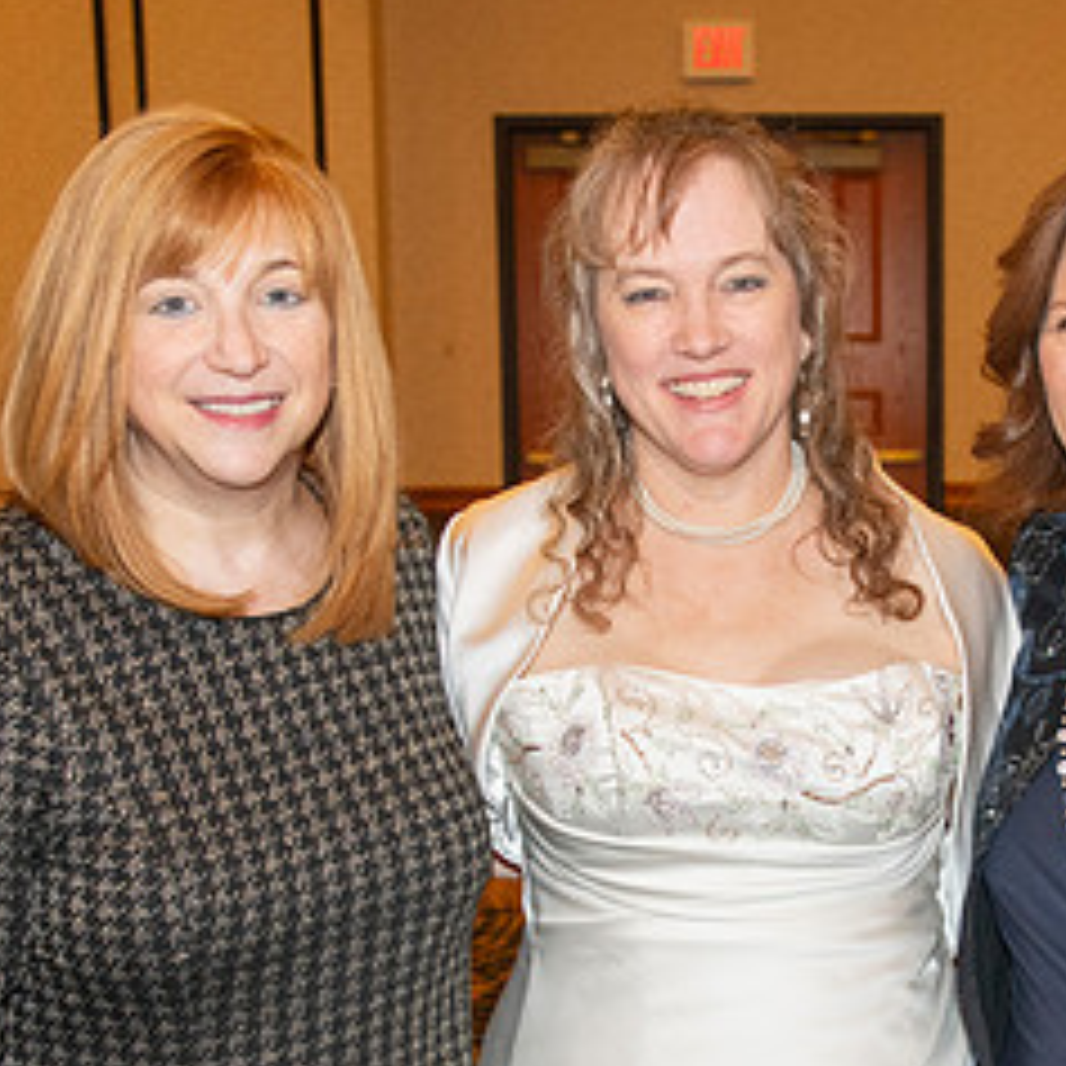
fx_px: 2752
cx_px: 805
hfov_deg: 21.7
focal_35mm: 79
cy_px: 771
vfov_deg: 21.8
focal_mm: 38
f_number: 5.6
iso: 2000
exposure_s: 1/60
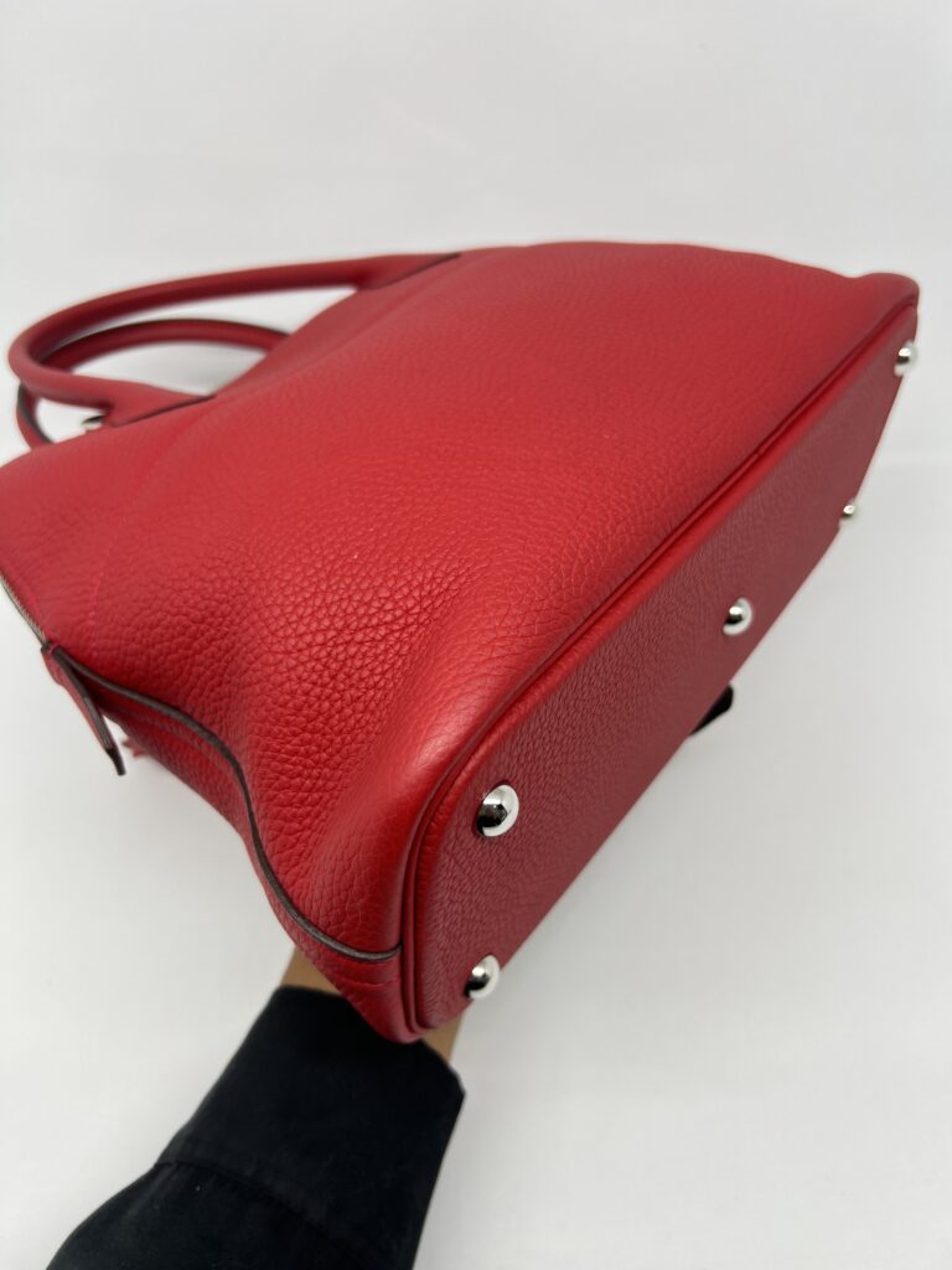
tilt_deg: -43.3
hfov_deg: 53.1
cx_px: 476
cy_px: 635
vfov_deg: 67.3
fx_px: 953
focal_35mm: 26
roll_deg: +2.8
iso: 40
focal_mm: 5.7
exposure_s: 1/100
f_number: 1.5
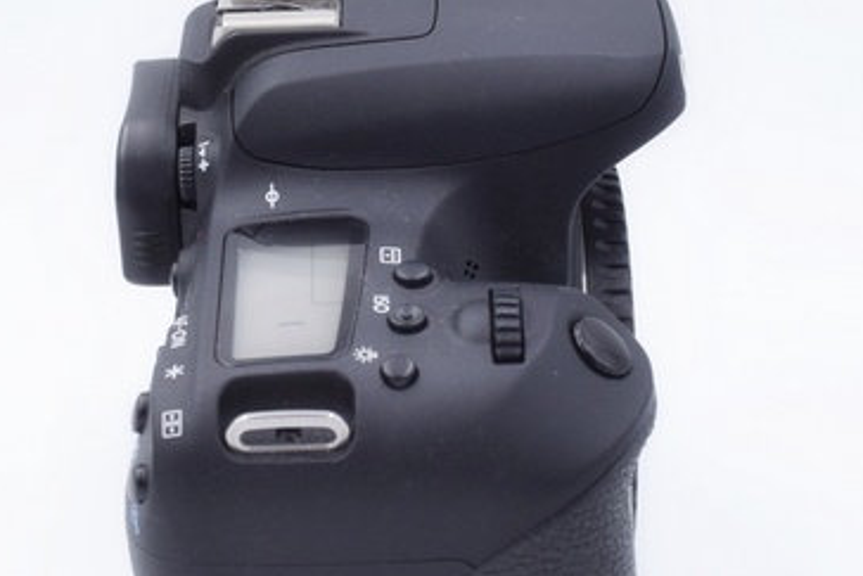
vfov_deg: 12.8
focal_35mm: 107
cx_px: 356
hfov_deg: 19.1
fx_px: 2566
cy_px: 295
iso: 400
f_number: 8
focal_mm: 26
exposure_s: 1/160
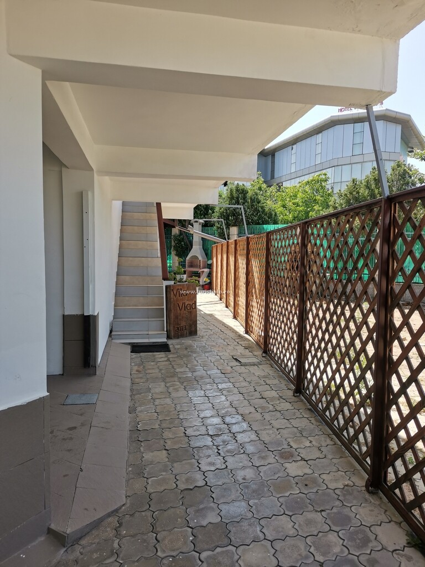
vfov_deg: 67.3
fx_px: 426
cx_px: 212
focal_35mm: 26
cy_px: 284
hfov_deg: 53.1
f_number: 1.8
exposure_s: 1/767
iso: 50
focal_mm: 4.75
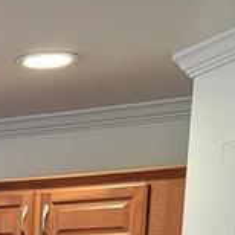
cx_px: -264
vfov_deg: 10.4
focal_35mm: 147
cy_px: 543
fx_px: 1129
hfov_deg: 10.7
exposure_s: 1/120
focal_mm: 7
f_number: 1.8
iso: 250
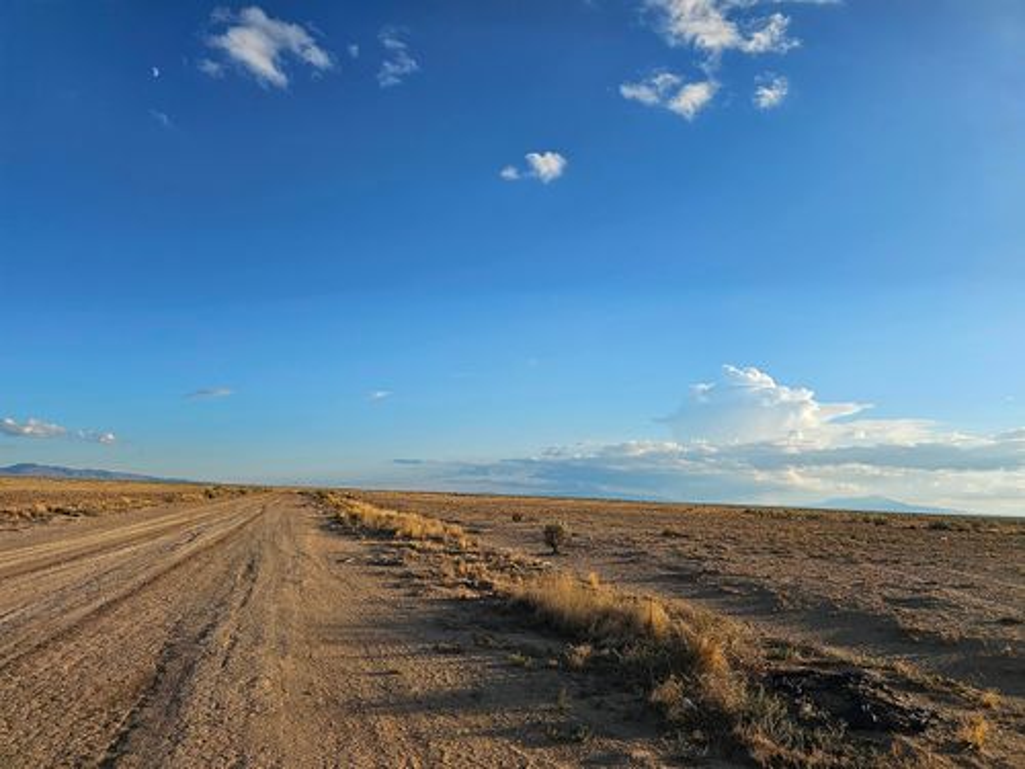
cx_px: 512
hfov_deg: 73.9
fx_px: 681
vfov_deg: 58.9
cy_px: 384
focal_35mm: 23
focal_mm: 6.3
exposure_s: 1/1208
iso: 20
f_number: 1.7
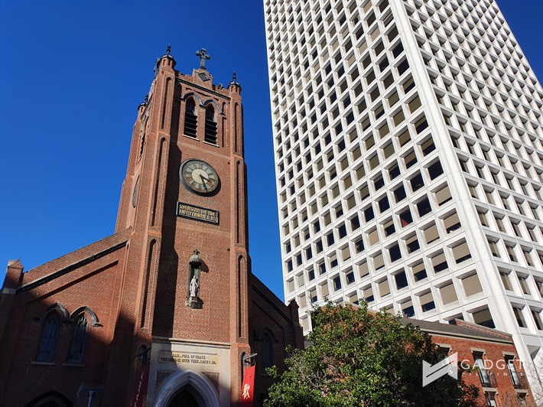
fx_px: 408
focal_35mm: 26
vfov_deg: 53.0
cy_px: 204
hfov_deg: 67.3
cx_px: 272
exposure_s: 1/2784
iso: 50
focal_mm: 4.3
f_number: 2.4
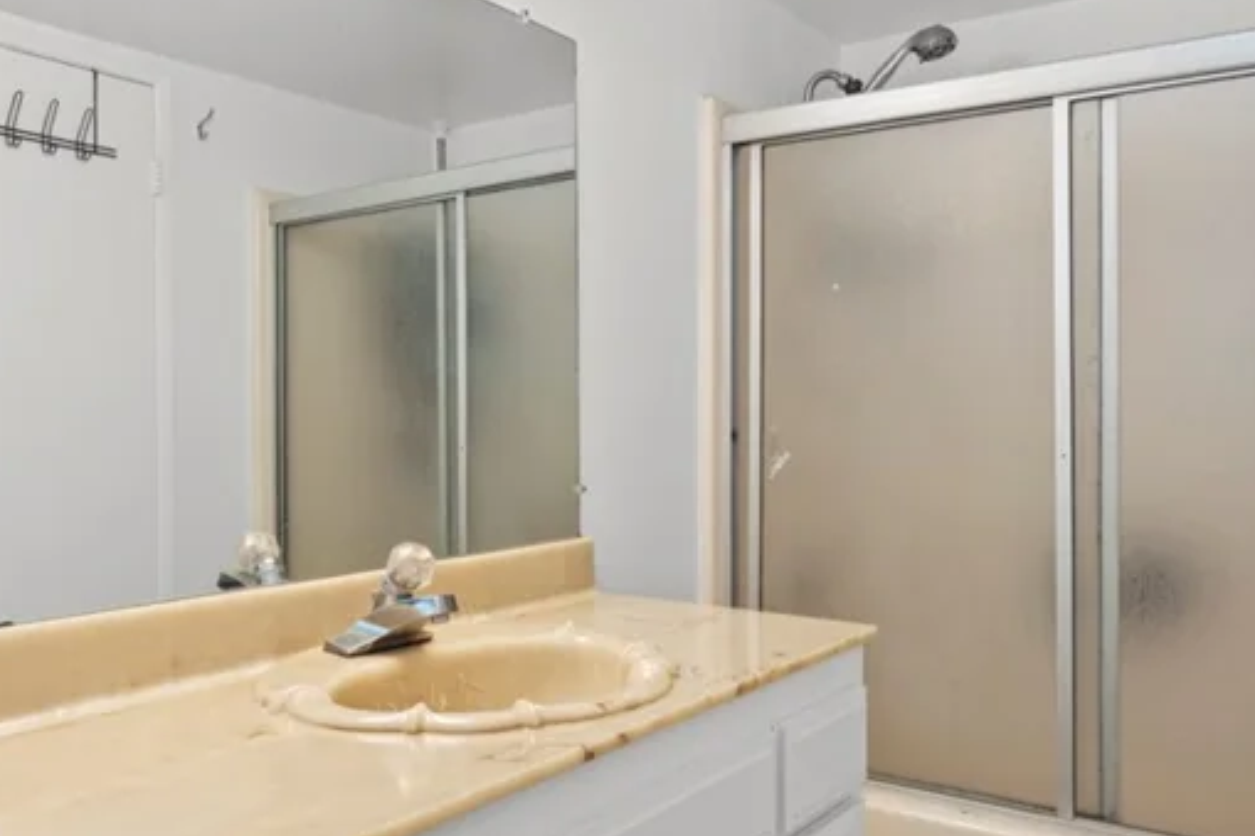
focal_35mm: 33
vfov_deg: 39.9
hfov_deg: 57.2
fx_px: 1150
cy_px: 417
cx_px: 584
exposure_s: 1
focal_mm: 20
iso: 250
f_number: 8
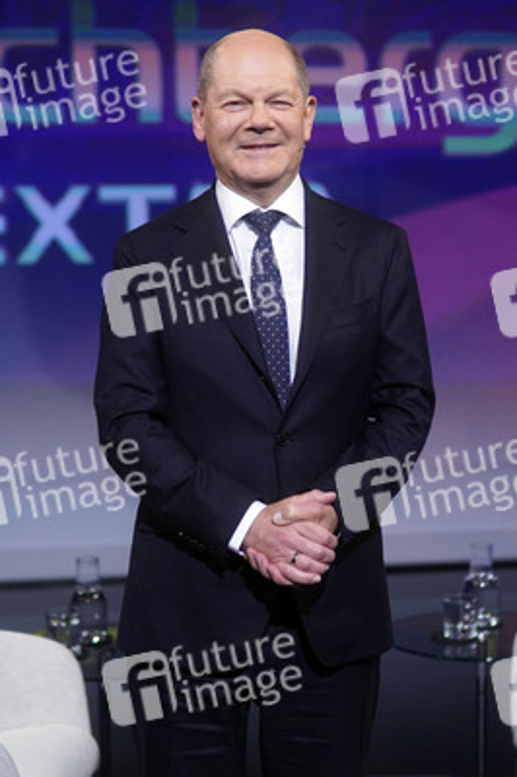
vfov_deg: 43.6
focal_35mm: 45
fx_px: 971
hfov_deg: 29.8
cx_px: 258
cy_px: 388
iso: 640
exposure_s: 1/640
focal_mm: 30
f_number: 1.6
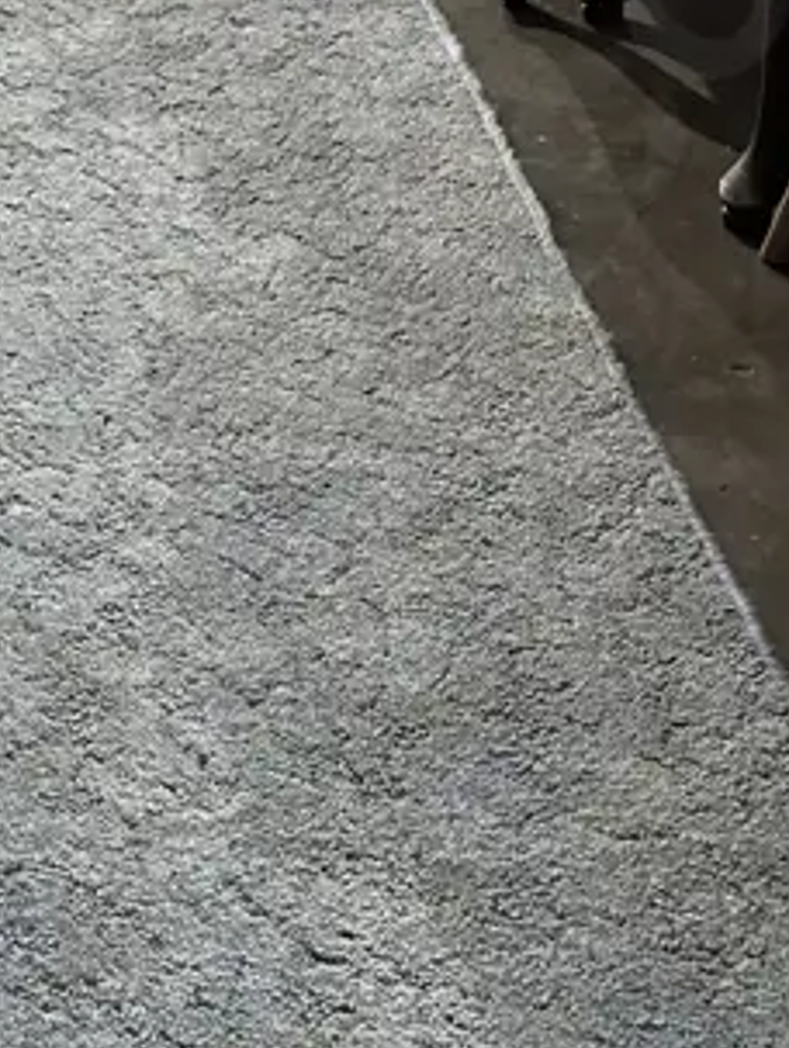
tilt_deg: -39.9
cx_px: -55
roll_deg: +2.4
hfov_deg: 17.7
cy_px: 1003
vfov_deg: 23.3
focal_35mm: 81
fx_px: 2456
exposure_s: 1/33
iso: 640
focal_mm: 6.86
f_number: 1.78
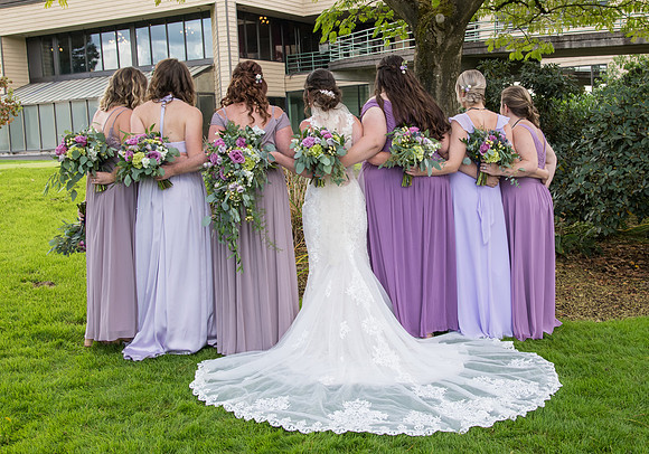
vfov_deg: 30.5
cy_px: 196
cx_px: 394
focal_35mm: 46
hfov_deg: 42.3
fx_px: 833
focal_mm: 34
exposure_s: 1/320
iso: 640
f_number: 6.3
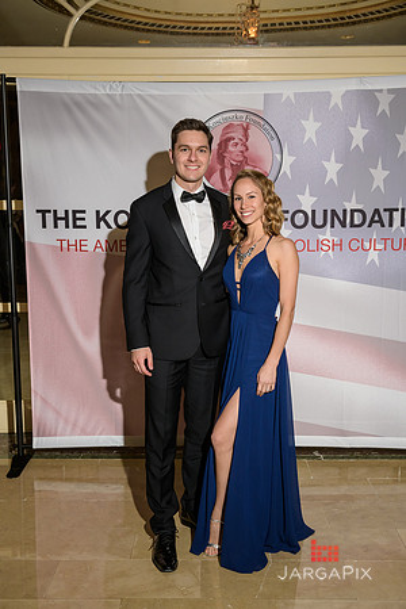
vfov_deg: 44.5
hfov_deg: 30.5
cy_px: 304
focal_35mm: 44
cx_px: 203
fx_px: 744
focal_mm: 44
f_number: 5
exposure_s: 1/100
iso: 800
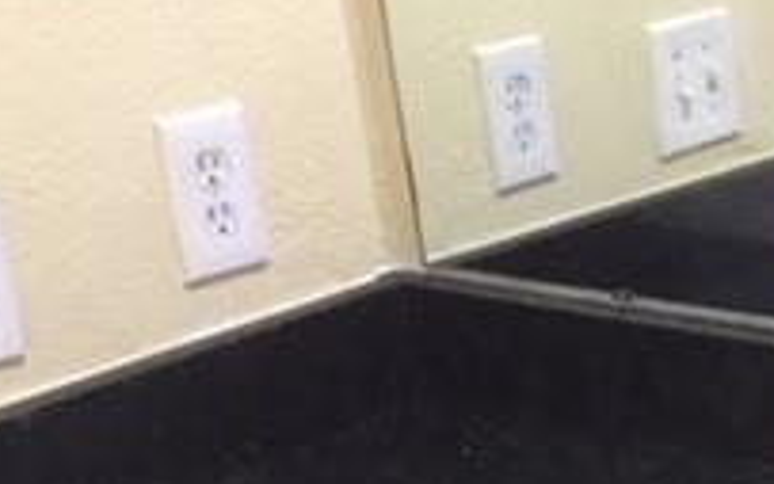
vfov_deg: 12.9
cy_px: 690
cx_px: 1007
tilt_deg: -26.4
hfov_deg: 19.7
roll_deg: +2.8
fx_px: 2047
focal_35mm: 97
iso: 200
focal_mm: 4.15
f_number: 2.2
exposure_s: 1/30
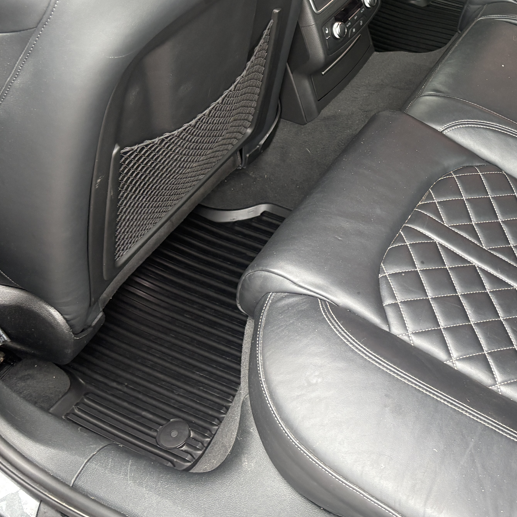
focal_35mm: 49
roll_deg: +1.9
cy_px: 120
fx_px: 828
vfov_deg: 33.9
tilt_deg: -36.0
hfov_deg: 33.7
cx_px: 412
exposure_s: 1/60
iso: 160
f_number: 1.6
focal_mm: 5.96
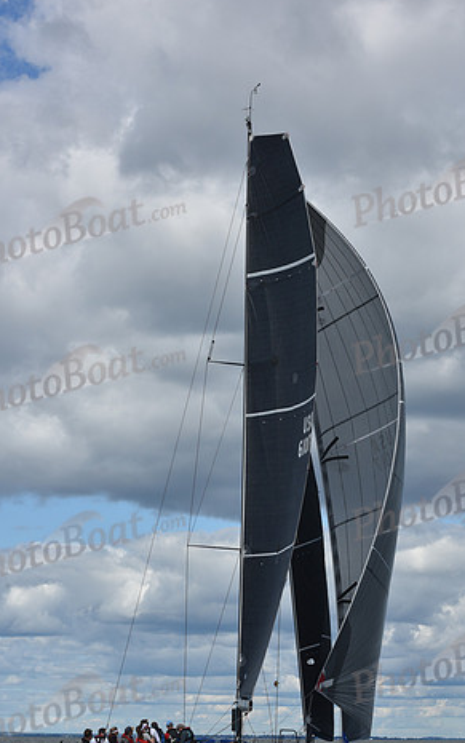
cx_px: 269
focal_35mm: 89
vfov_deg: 23.3
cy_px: 439
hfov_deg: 14.7
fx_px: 1803
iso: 250
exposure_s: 1/640
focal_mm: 70
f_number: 11
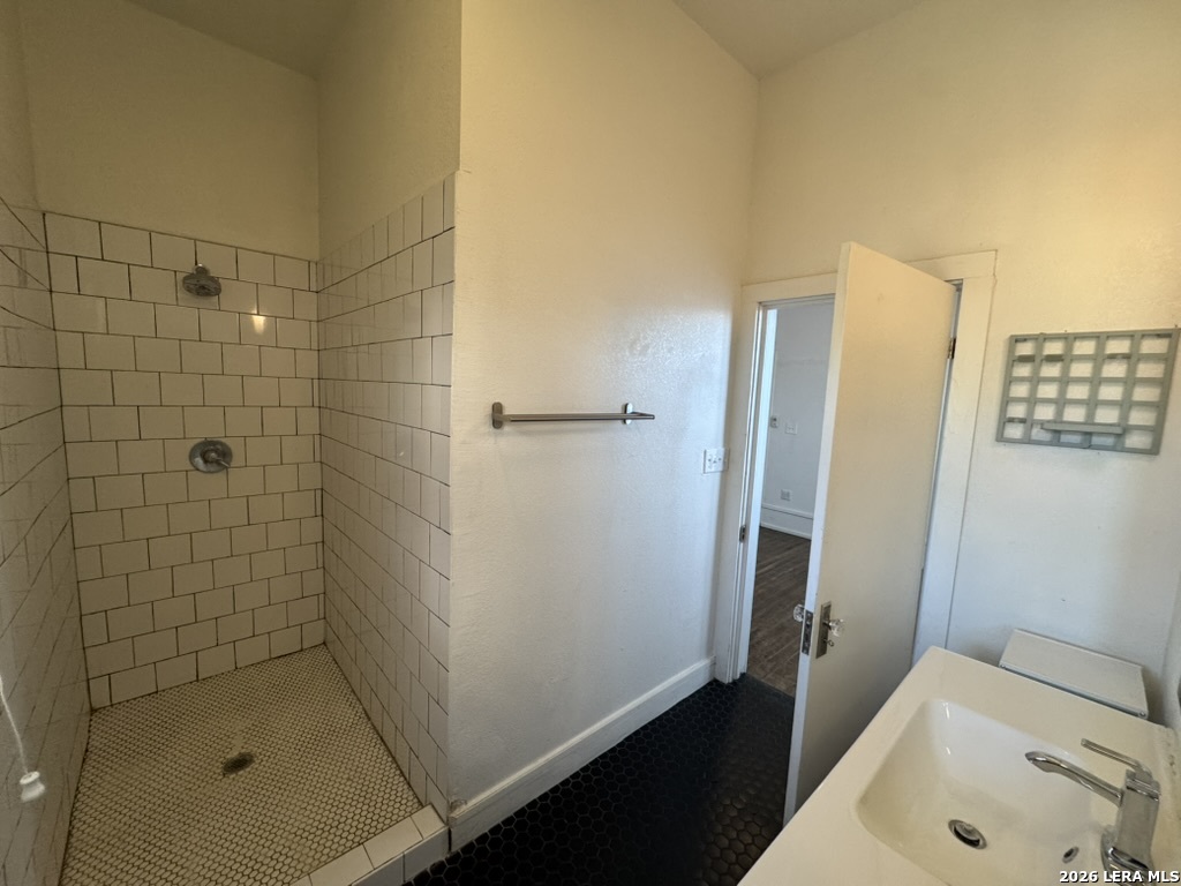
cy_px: 443
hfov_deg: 102.1
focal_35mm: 14
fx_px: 478
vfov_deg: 85.7
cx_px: 590
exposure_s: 1/120
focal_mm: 2.22
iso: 200
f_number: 2.2
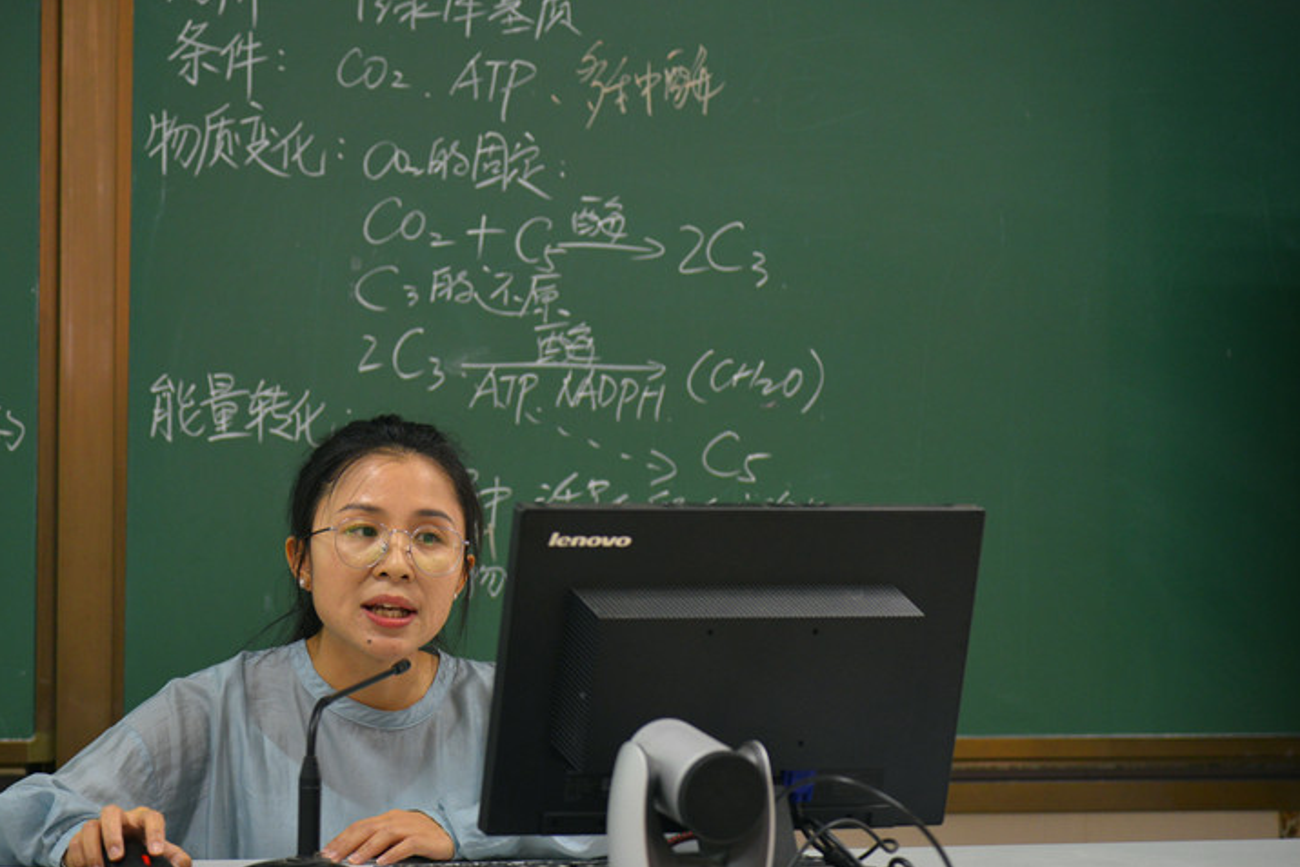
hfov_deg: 13.6
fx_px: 5454
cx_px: 553
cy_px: 531
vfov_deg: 9.1
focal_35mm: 151
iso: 1000
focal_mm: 120
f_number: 4.5
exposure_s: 1/100
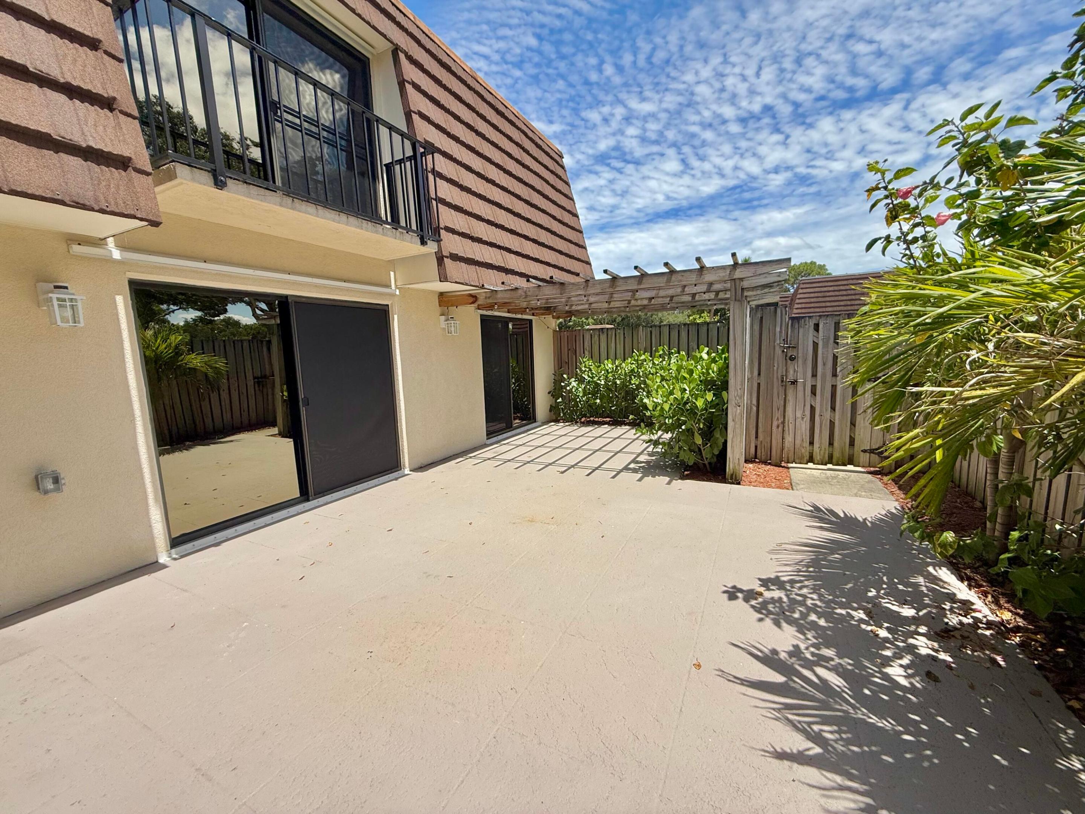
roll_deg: +1.6
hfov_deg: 102.1
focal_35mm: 14
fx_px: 439
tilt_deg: -6.9
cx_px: 542
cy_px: 407
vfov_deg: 85.7
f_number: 2.2
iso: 50
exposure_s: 1/2237
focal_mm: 2.22
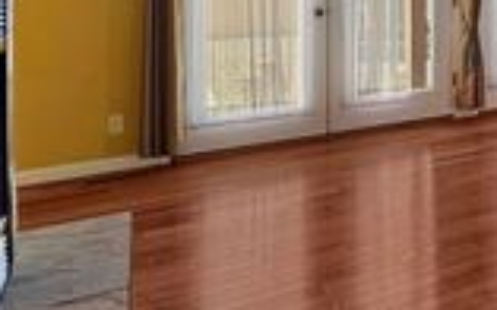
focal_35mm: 44
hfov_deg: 32.6
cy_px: 2
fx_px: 596
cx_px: 662
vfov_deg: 27.5
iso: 32
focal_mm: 1.57
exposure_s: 1/1468
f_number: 1.8
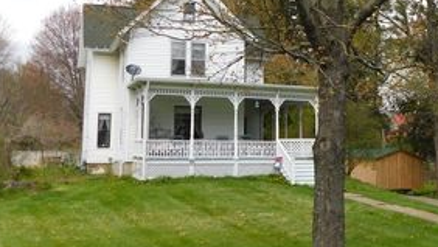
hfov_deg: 37.6
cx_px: 325
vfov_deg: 22.0
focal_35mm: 54
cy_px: 57
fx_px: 628
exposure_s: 1/800
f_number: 3.2
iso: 125
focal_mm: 4.9
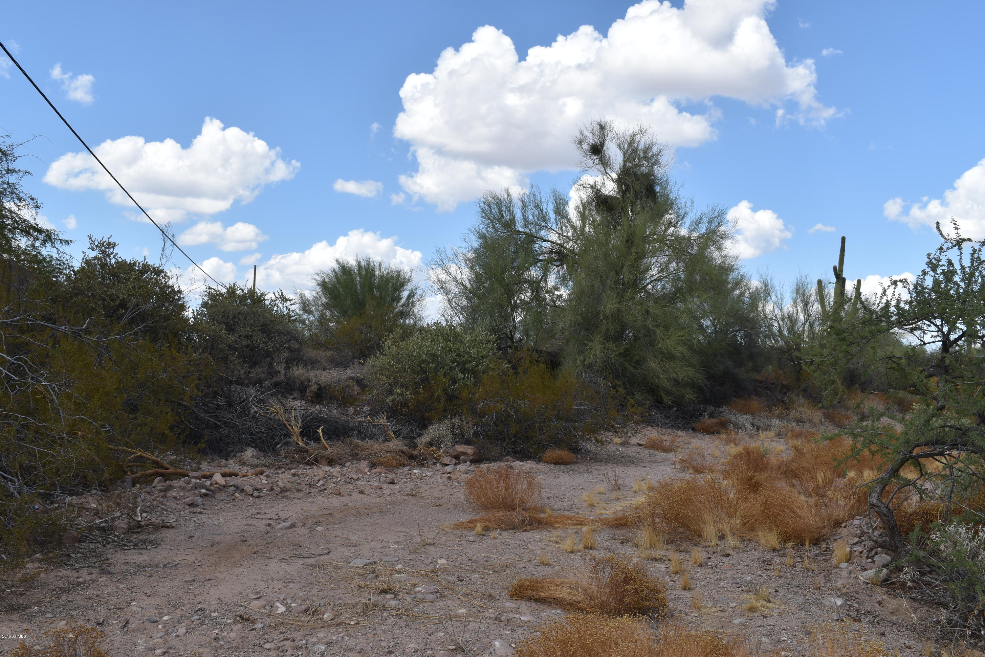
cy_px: 328
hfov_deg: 53.1
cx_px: 492
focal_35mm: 36
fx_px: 985
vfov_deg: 36.9
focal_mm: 24
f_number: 10
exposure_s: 1/200
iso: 100
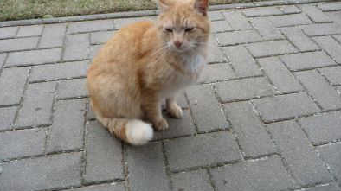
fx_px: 280
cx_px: 170
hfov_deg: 62.7
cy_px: 74
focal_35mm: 31
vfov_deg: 37.5
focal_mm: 4.7
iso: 100
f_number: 3.3
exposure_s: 1/100
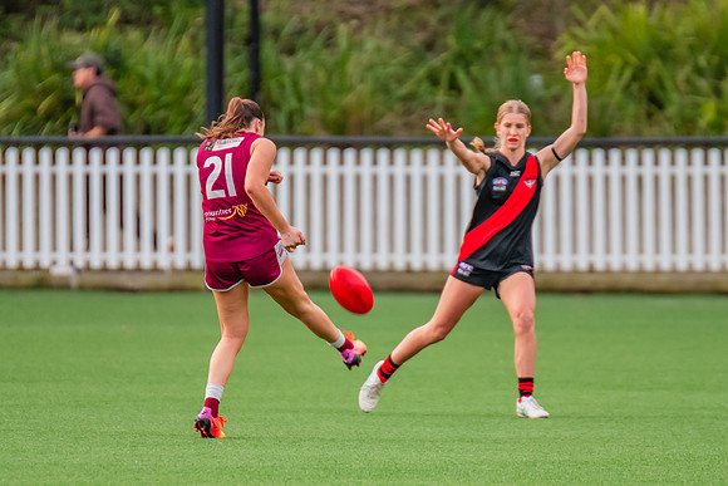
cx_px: 304
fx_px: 17660
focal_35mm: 873
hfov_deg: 2.4
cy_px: 303
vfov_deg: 1.6
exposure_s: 1/800
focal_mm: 420
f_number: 4
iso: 1000
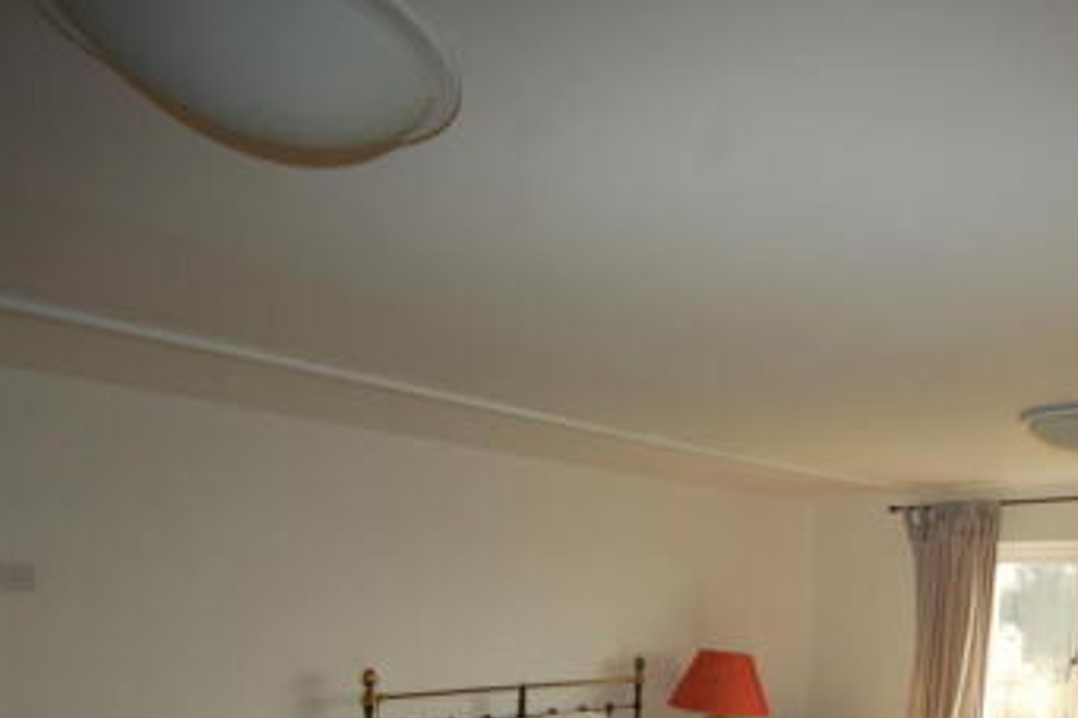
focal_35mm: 26
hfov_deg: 64.9
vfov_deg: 45.2
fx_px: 777
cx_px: 819
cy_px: 639
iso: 400
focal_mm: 9
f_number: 4.8
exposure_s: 1/400
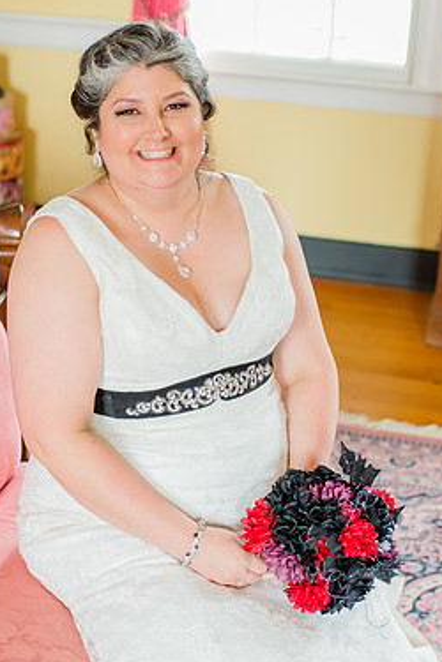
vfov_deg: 31.9
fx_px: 1160
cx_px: 219
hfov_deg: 21.6
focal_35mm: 63
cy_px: 358
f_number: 1.8
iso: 800
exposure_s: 1/100
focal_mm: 35
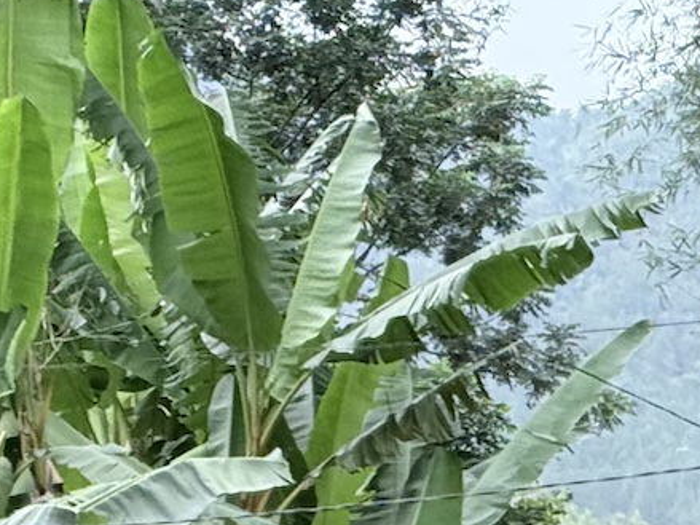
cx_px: 485
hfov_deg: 9.4
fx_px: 4245
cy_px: 1090
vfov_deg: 6.8
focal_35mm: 210
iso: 80
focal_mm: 6.76
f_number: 1.78
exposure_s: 1/530
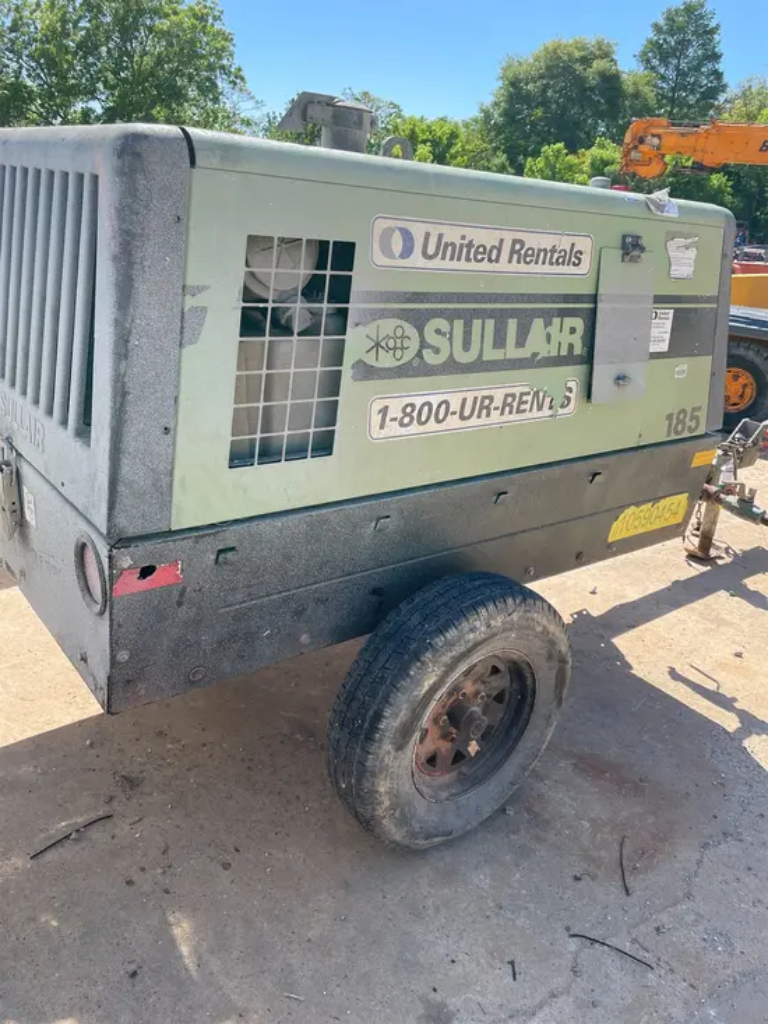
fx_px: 769
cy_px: 512
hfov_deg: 53.1
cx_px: 384
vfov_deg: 67.3
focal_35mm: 26
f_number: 1.6
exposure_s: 1/1453
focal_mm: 4.2
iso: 50
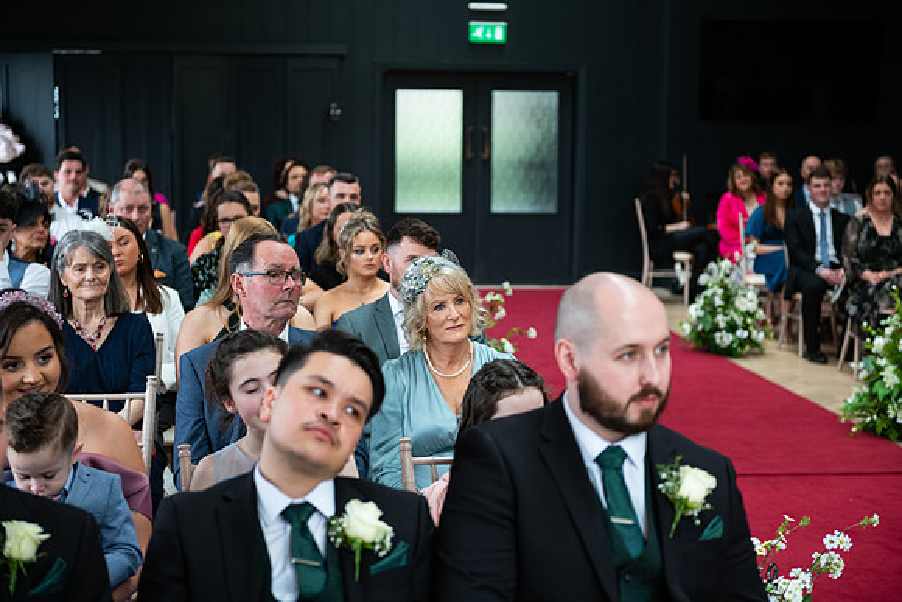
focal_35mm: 70
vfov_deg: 19.5
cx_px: 451
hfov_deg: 28.8
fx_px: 1754
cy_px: 301
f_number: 3.5
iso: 400
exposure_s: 1/200
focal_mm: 70
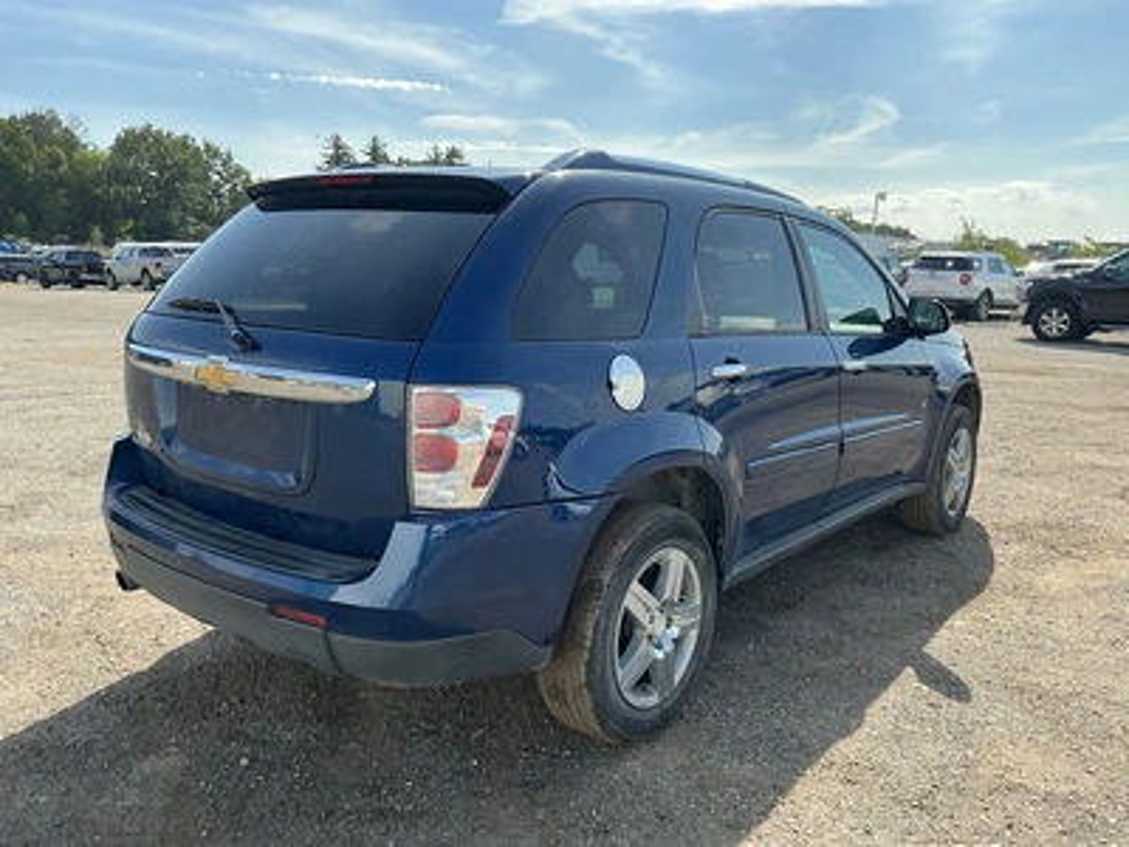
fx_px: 913
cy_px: 424
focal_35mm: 28
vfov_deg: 49.7
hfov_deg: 63.4
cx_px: 564
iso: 25
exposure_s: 1/842
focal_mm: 3
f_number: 1.8
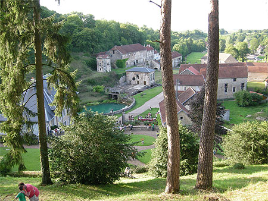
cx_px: 134
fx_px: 279
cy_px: 100
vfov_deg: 39.7
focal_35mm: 36
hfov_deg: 51.3
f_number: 3
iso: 64
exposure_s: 1/65.8
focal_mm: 7.5
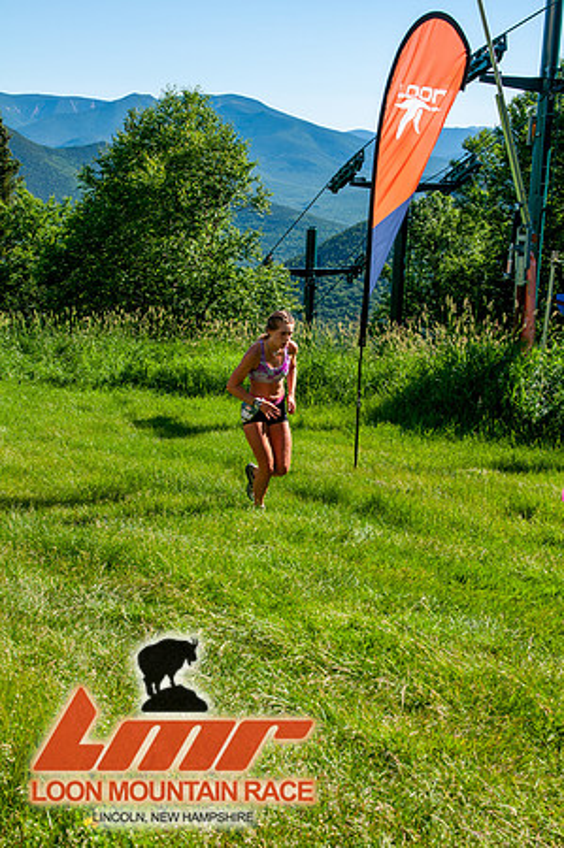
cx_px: 282
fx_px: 1201
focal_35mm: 51
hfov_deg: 26.4
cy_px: 424
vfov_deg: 38.9
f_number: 8
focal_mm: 34
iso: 200
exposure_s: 1/400
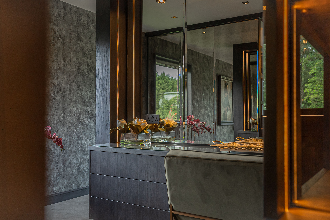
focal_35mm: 35
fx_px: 321
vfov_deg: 37.9
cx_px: 165
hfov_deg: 54.4
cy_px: 110
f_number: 5.6
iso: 1000
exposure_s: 1/100
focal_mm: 35
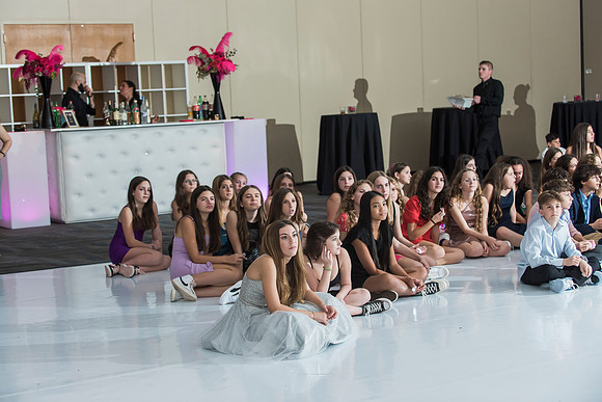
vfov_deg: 19.5
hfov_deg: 28.8
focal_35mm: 70
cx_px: 301
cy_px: 201
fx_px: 1171
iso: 1000
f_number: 4
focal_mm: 70
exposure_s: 1/100
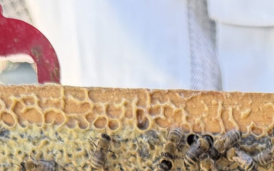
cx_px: 286
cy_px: 391
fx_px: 799
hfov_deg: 18.8
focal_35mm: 107
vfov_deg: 10.7
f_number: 1.78
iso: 100
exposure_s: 1/190
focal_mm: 6.76
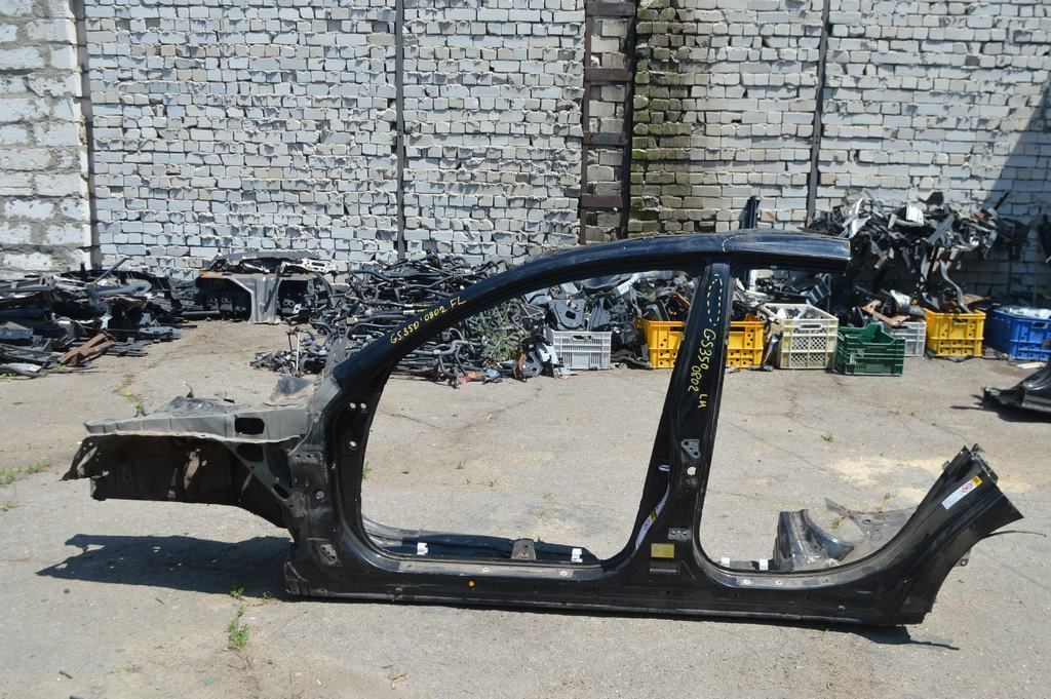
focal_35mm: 36
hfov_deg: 53.2
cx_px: 526
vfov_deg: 36.8
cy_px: 350
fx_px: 1050
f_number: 8
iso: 100
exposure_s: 1/250
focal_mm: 24
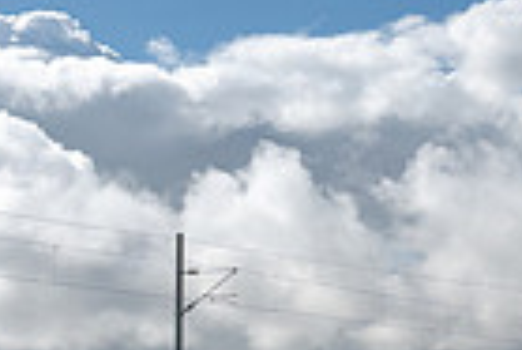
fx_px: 1451
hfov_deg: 19.1
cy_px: 393
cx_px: 646
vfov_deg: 13.4
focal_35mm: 100
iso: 250
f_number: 9
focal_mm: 24
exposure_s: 1/2500
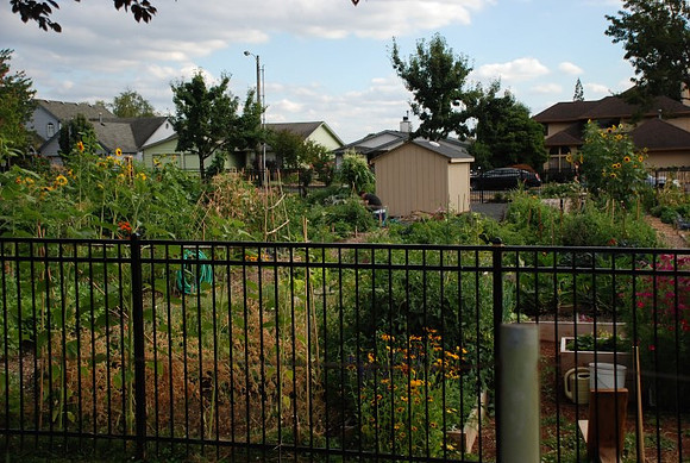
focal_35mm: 46
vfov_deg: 29.1
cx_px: 345
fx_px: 893
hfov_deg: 42.3
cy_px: 232
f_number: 4.2
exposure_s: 1/2000
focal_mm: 31
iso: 500
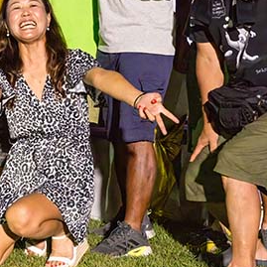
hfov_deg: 17.4
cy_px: 59
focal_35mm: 97
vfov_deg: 17.8
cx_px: -18
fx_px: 846
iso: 12800
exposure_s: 1/250
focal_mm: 32
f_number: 4.5
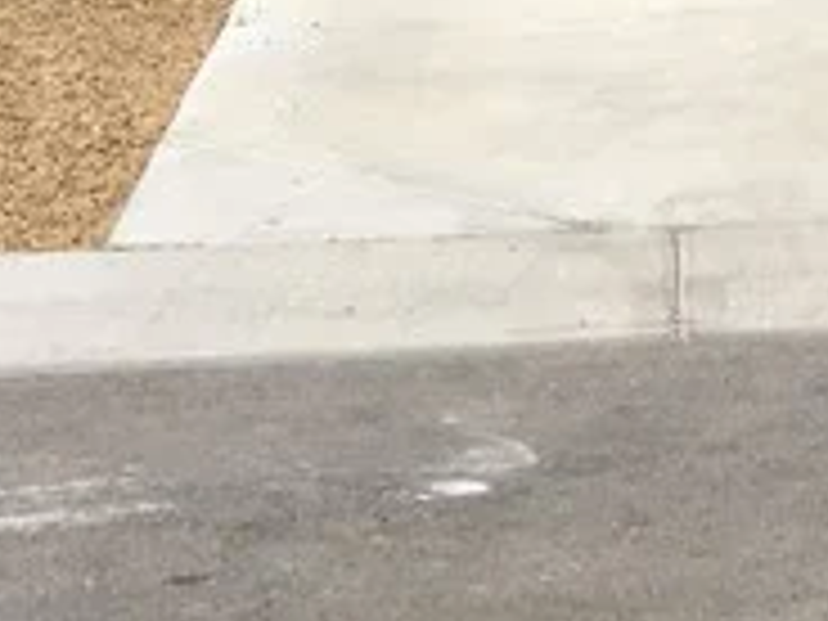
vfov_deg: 8.6
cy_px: -702
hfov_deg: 10.2
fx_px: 3851
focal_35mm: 161
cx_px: 2160
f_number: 2.2
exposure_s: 1/2653
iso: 25
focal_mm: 4.15
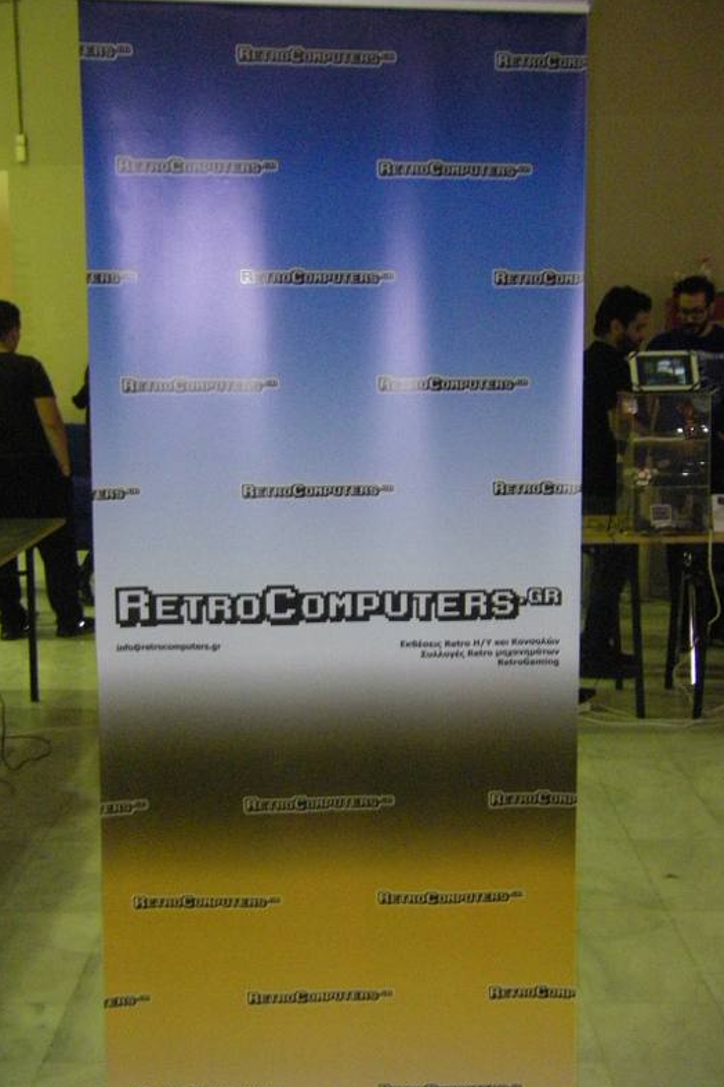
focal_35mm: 54
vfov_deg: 36.9
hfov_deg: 25.1
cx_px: 334
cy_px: 550
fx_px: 1629
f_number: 3.6
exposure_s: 1/50
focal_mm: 8.4
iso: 800
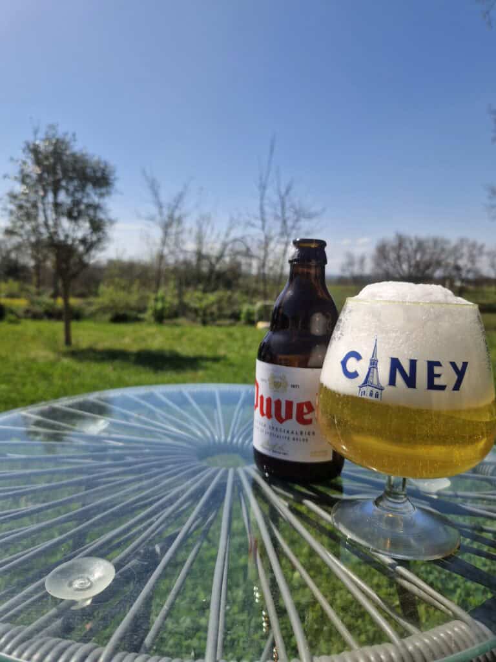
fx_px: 439
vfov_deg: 73.9
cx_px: 248
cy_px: 331
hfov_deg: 58.9
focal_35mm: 23
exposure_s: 1/2296
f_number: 1.8
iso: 50
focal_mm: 5.4
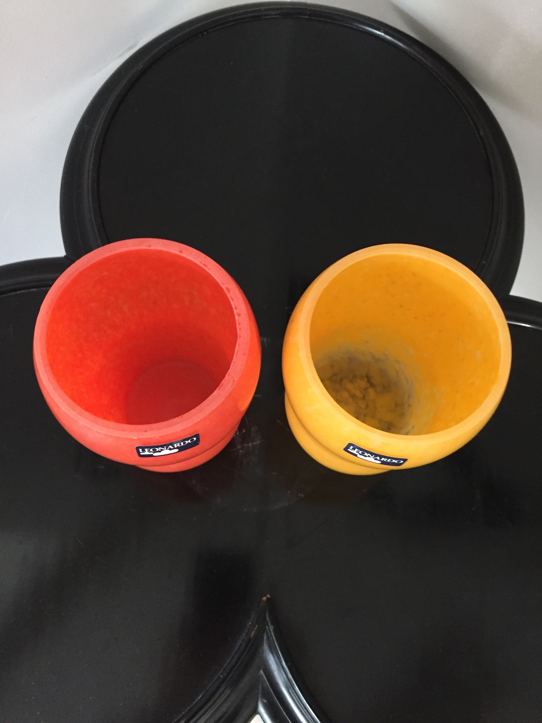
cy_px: 362
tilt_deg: -72.3
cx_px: 271
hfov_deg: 48.2
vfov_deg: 61.7
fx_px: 605
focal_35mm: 29
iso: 320
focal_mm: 4.15
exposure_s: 1/17
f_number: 2.2
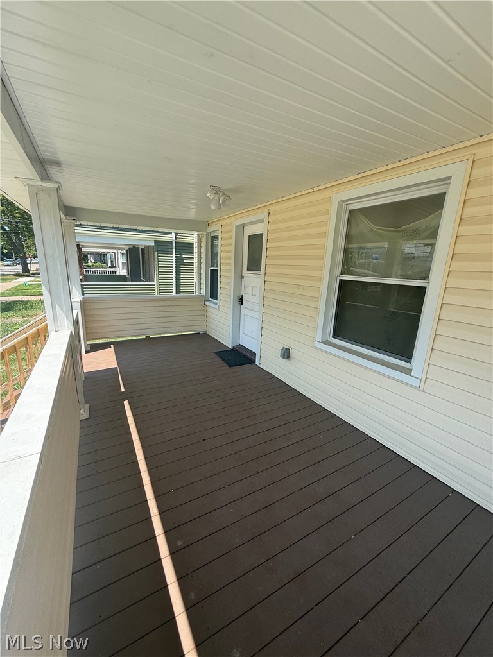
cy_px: 328
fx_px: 266
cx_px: 246
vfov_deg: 102.1
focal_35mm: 14
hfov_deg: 85.7
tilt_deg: -12.9
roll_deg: -2.3
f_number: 2.2
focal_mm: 2.22
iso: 50
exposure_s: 1/433
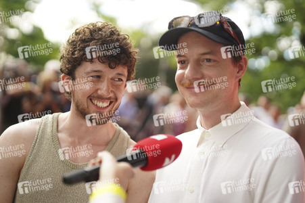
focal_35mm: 50
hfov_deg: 39.6
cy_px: 102
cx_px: 152
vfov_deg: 27.0
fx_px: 423
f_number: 1.8
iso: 320
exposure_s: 1/2000
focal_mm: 50
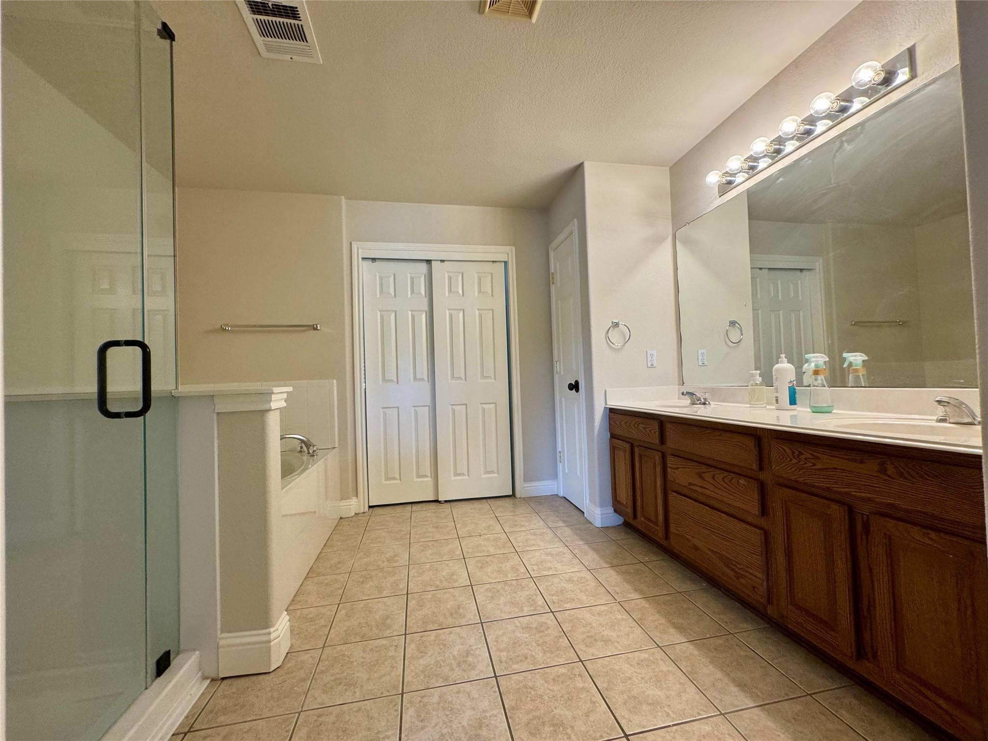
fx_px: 400
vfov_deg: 85.7
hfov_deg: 102.1
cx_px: 494
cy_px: 370
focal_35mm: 14
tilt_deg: +0.5
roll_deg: +1.4
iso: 200
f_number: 2.2
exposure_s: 1/120
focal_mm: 2.22
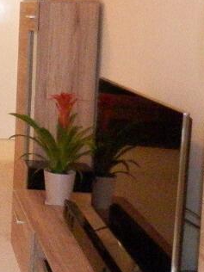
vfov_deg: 23.8
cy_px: 59
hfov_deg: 15.2
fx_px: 636
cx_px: -186
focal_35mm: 81
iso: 800
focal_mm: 4.5
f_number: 3
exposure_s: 1/30
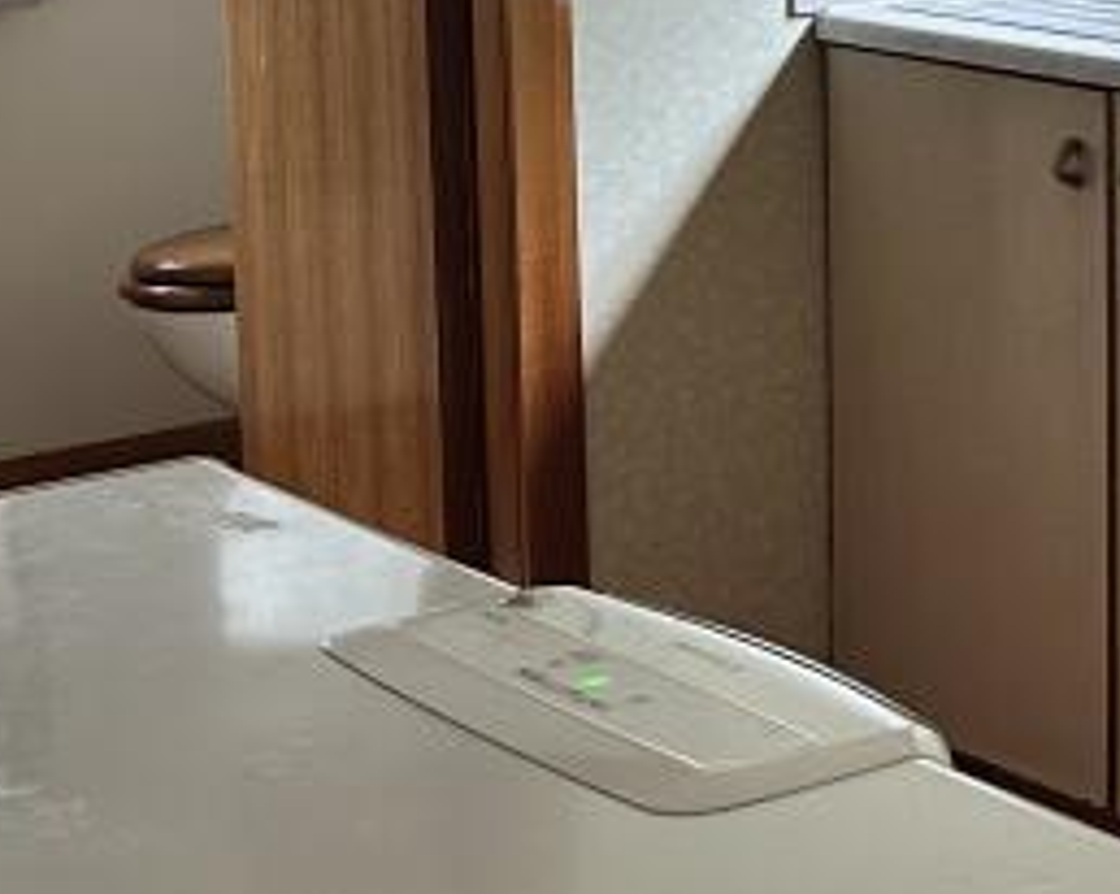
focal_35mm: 93
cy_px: -117
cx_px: 1667
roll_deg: +0.2
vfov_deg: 16.0
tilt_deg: -5.0
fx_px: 3080
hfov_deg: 18.4
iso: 250
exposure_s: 1/113
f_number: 1.78
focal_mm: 6.86
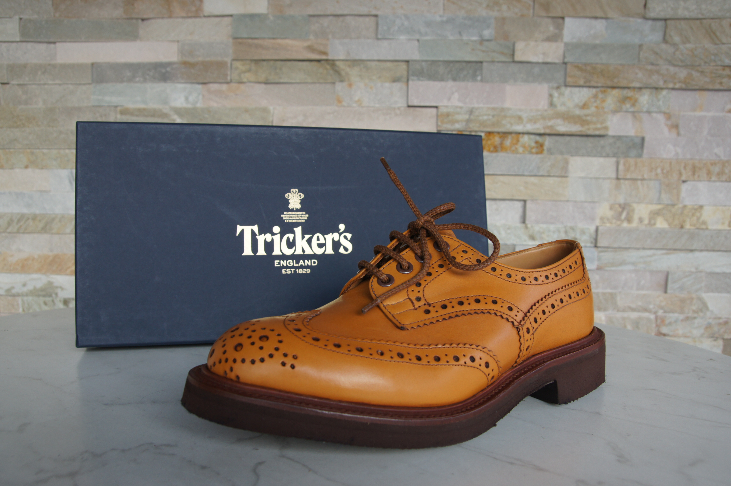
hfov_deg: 70.5
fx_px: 517
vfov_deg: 50.4
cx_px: 366
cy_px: 243
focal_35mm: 26
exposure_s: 1/60
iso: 200
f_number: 6.3
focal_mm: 17
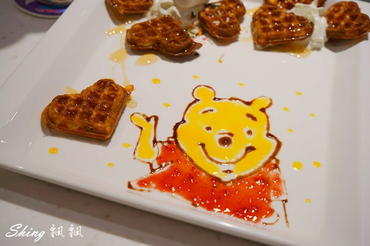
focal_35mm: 41
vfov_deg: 32.6
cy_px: 123
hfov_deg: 47.4
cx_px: 185
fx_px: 421
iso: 160
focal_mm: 41
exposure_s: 1/50
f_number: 5.6
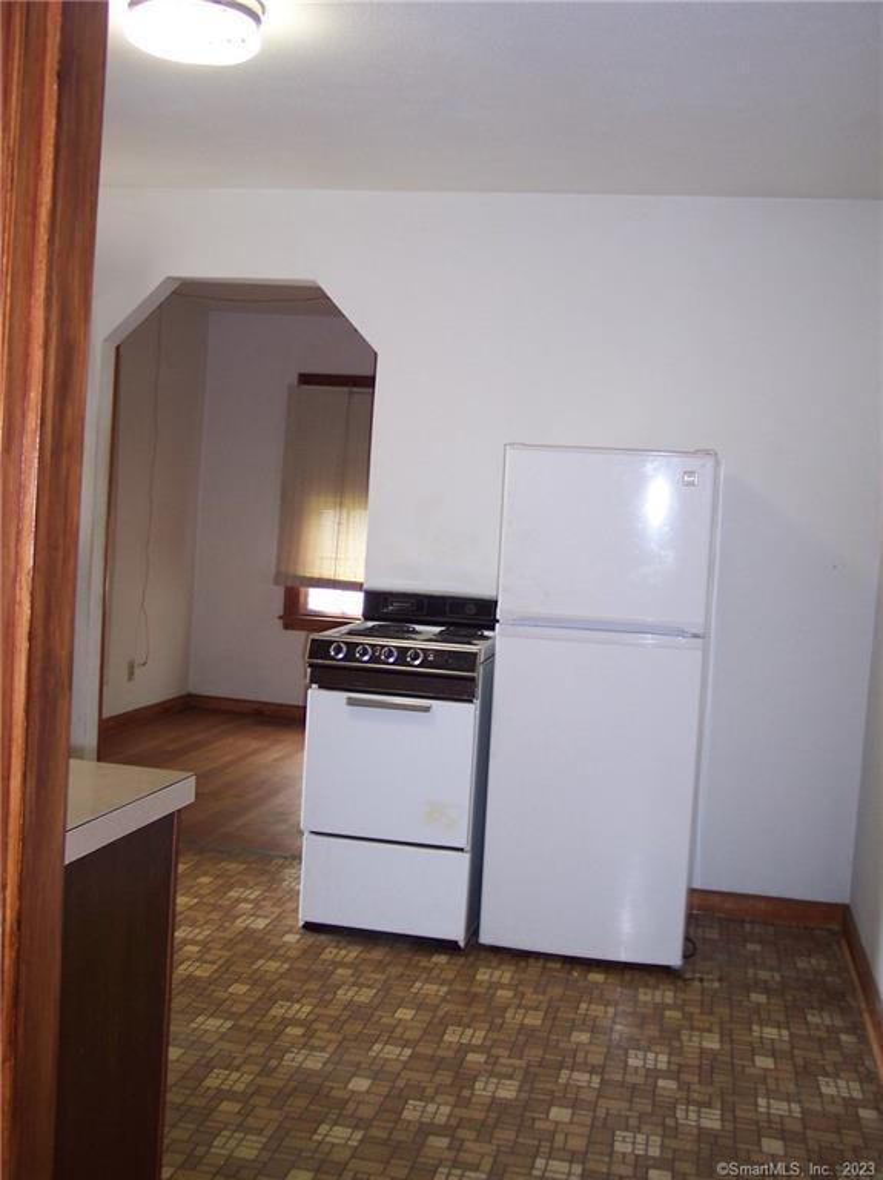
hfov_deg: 37.7
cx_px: 442
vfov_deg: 49.0
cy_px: 590
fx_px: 1294
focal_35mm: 38
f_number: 2.8
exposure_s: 1/30
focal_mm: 8
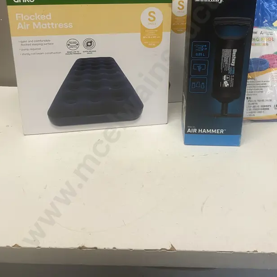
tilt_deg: -18.8
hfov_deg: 40.8
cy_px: 62
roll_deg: -1.6
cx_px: 165
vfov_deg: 39.6
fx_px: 371
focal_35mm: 41
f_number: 1.8
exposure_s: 1/50
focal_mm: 3.99
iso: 50
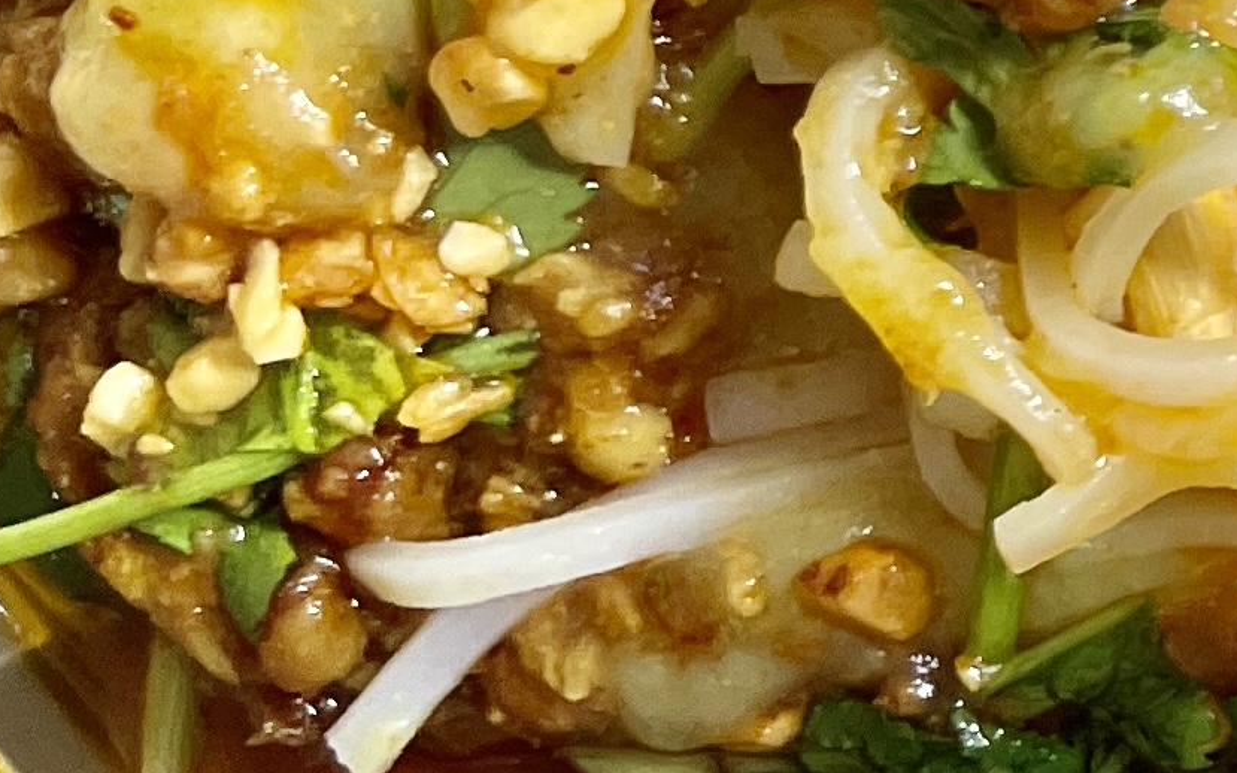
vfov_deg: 9.7
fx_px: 4517
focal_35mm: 134
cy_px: 24
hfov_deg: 12.6
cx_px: 2856
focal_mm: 4.2
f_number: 1.6
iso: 125
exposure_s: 1/121
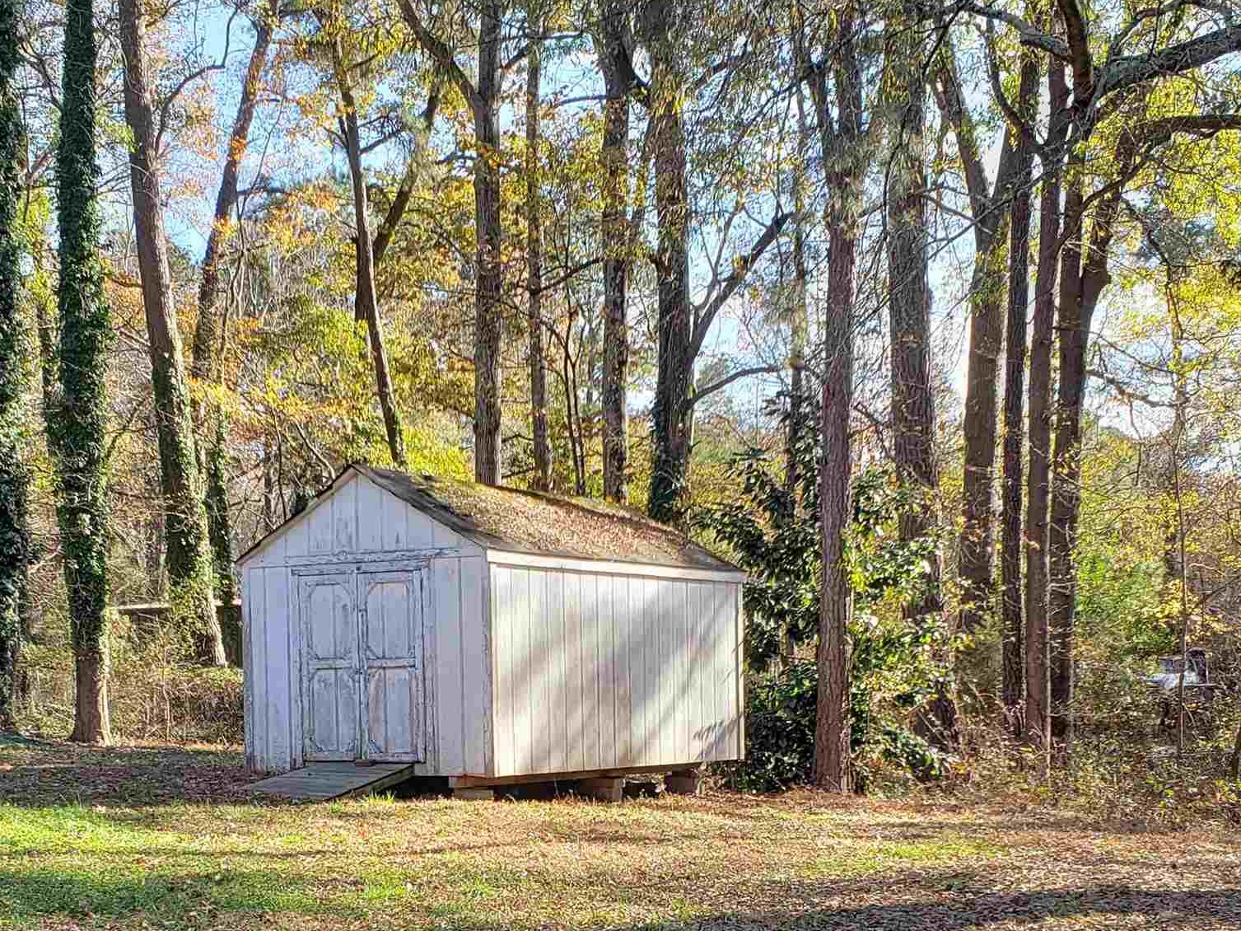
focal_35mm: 53
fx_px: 1900
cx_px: 567
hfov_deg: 36.1
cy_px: 753
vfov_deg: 27.0
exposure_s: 1/197
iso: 50
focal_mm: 4.3
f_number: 2.4
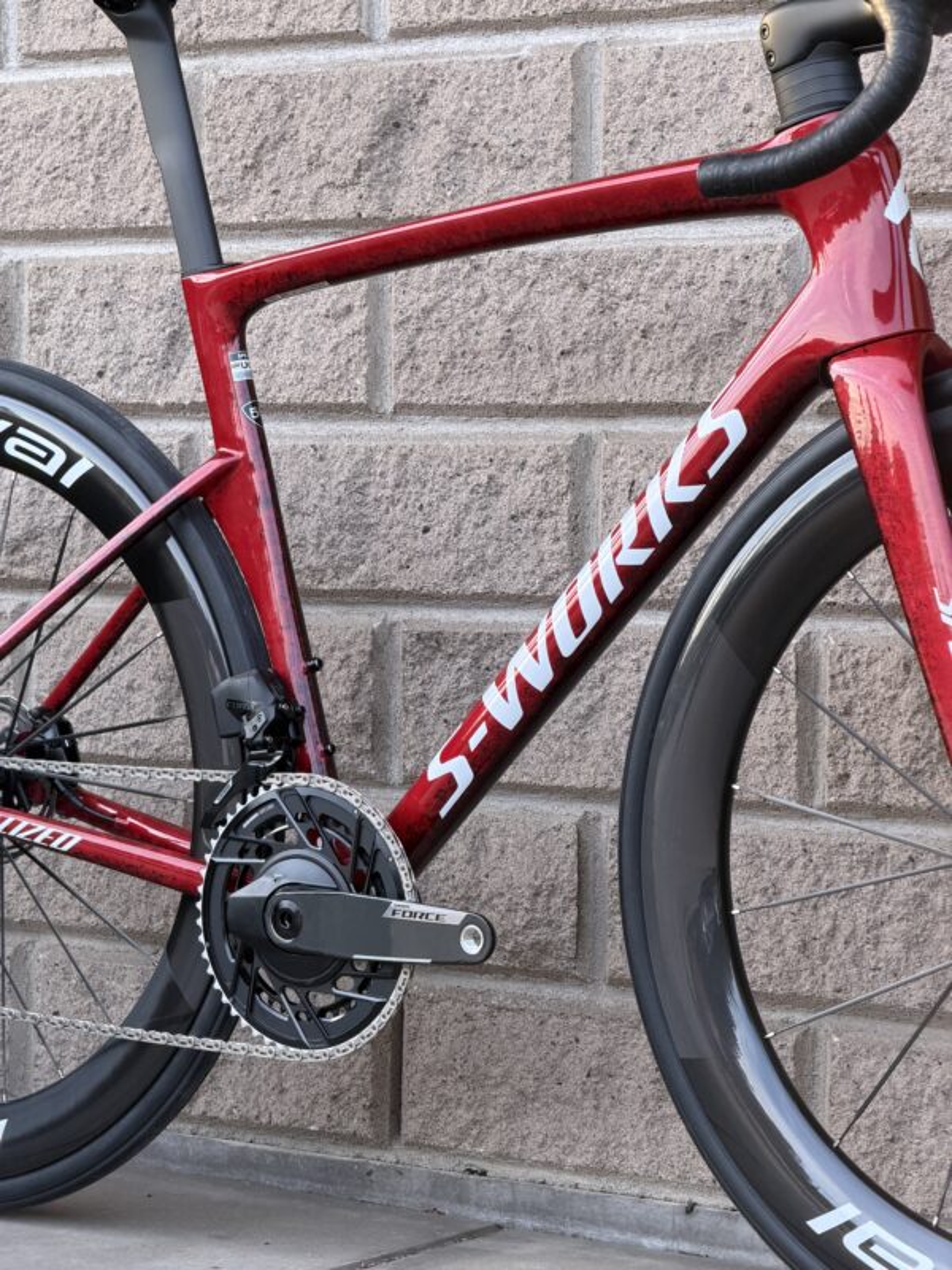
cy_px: 635
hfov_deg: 14.8
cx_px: 476
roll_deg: -0.5
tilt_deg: -2.5
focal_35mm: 100
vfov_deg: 19.6
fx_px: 3667
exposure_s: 1/121
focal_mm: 16.89
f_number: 2.8
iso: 125
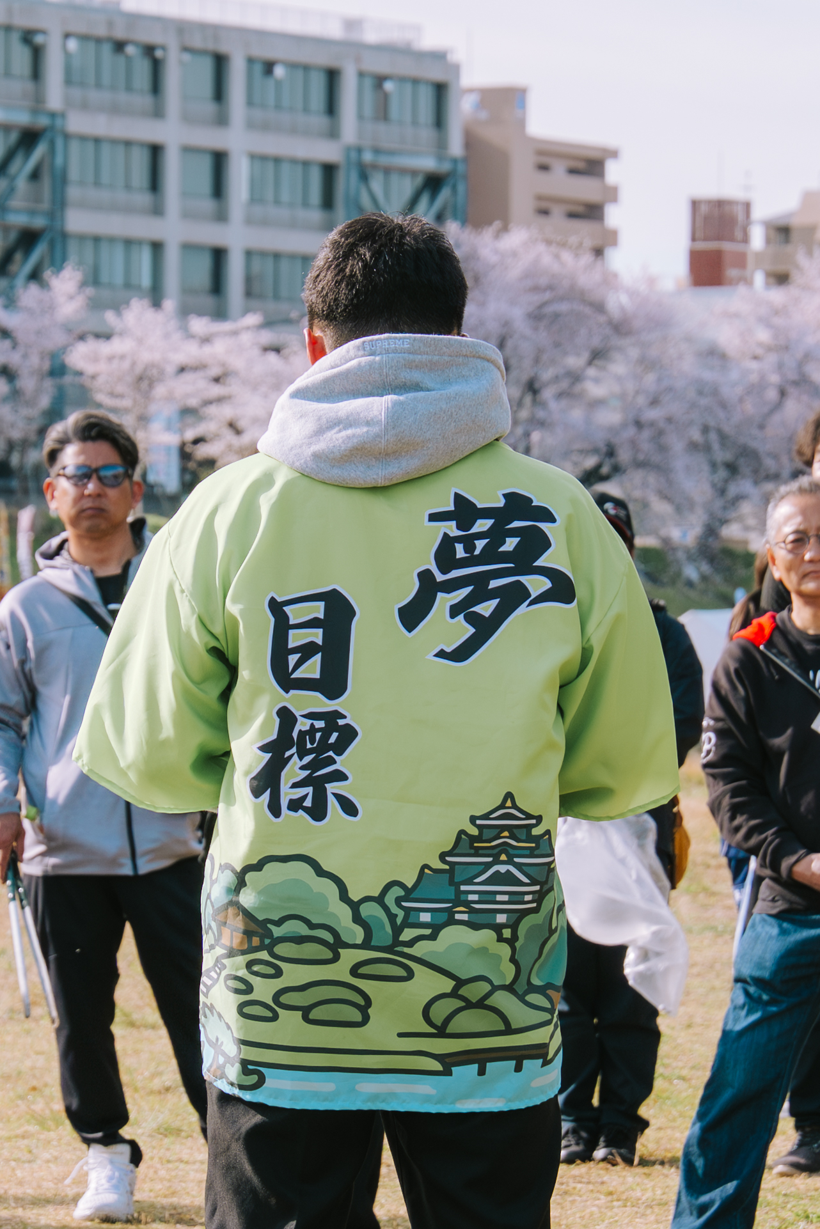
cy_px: 614
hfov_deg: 6.3
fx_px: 7445
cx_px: 410
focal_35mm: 218
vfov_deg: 9.4
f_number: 6.3
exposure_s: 1/800
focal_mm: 70
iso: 400
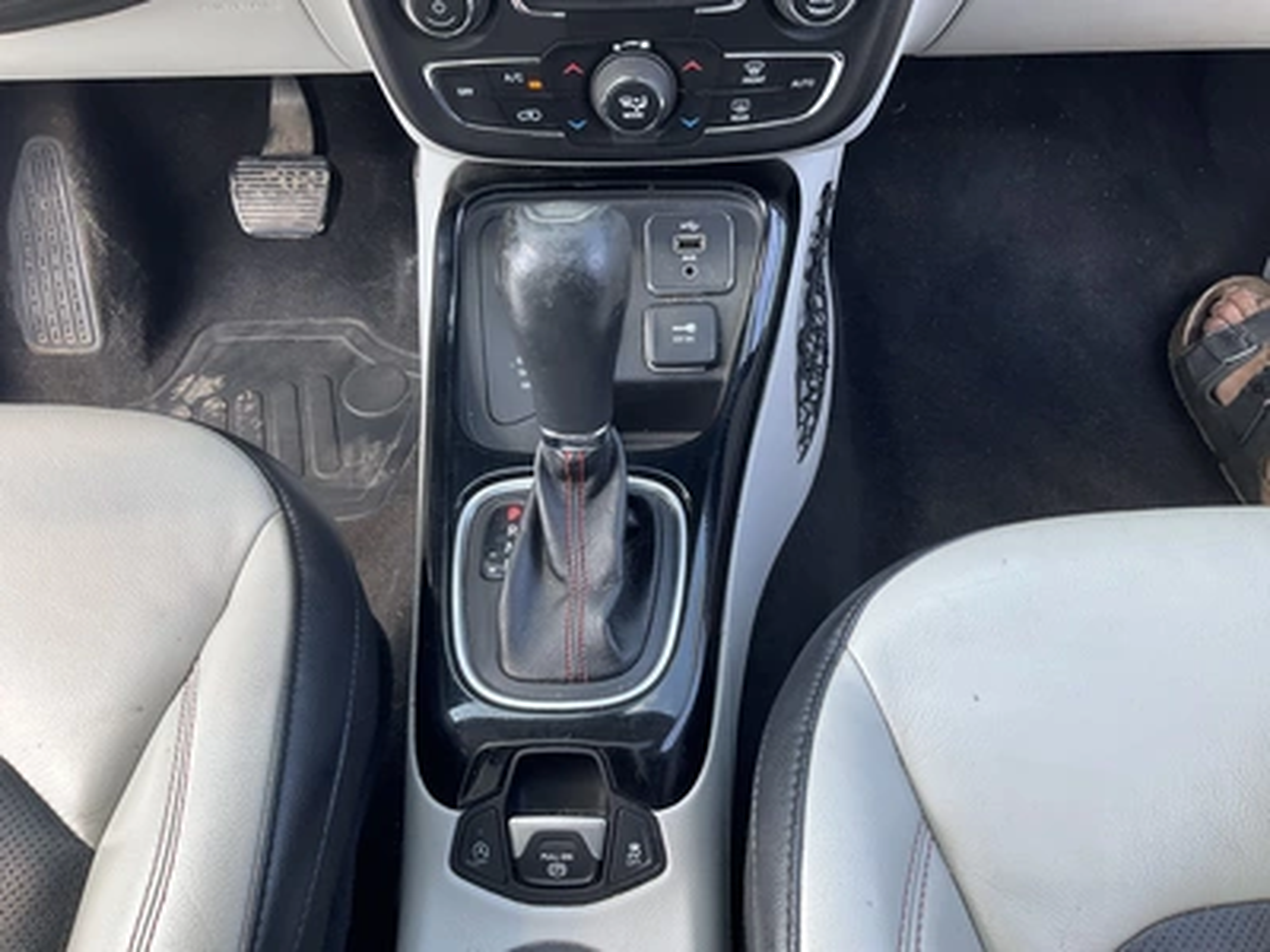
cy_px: 476
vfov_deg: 48.2
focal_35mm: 29
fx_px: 1064
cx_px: 635
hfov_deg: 61.7
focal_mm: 3
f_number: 1.8
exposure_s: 1/122
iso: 32
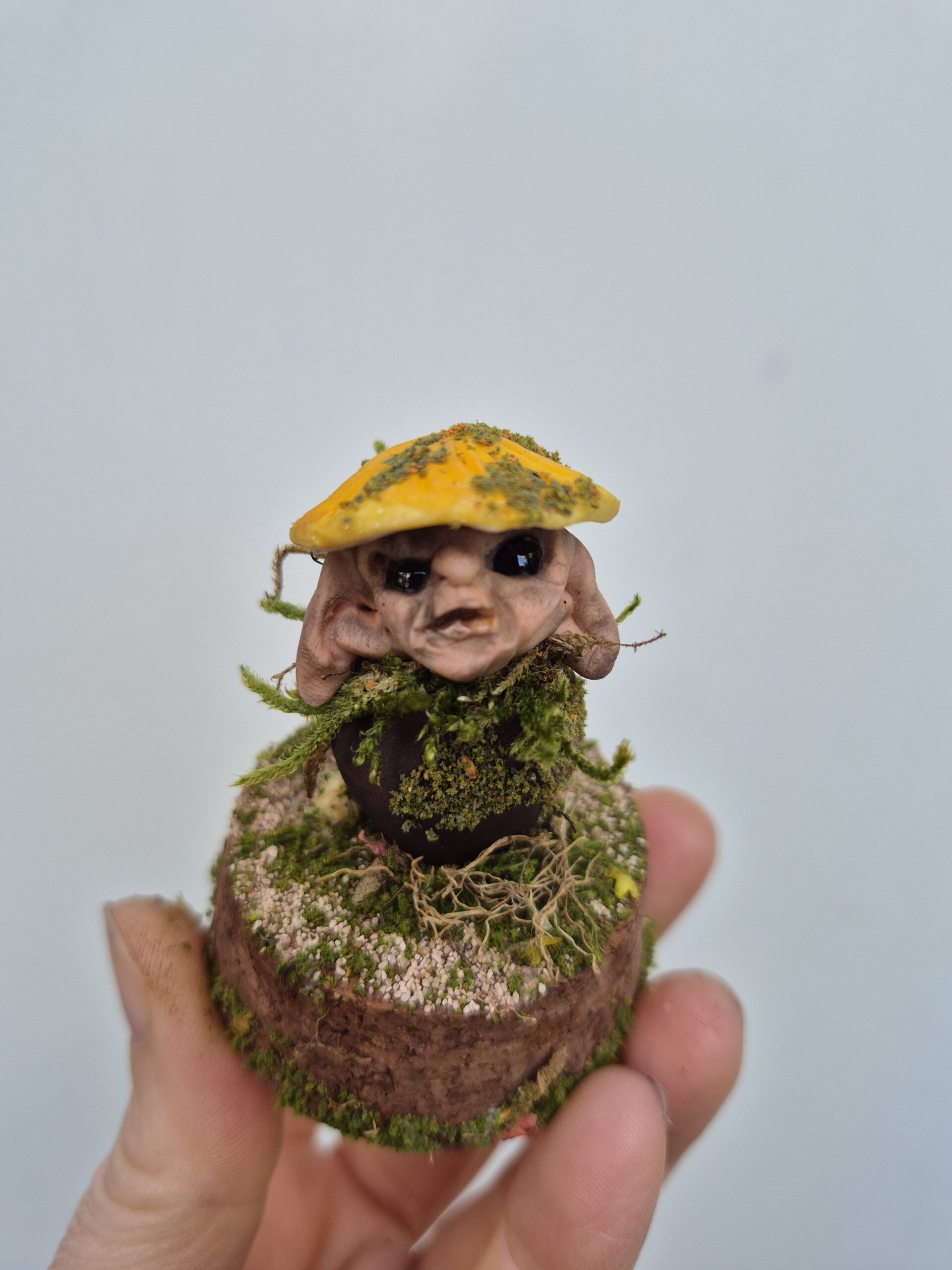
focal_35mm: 23
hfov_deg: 58.9
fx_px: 843
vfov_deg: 73.9
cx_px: 476
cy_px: 635
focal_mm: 5.4
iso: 50
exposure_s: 1/180
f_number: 1.8
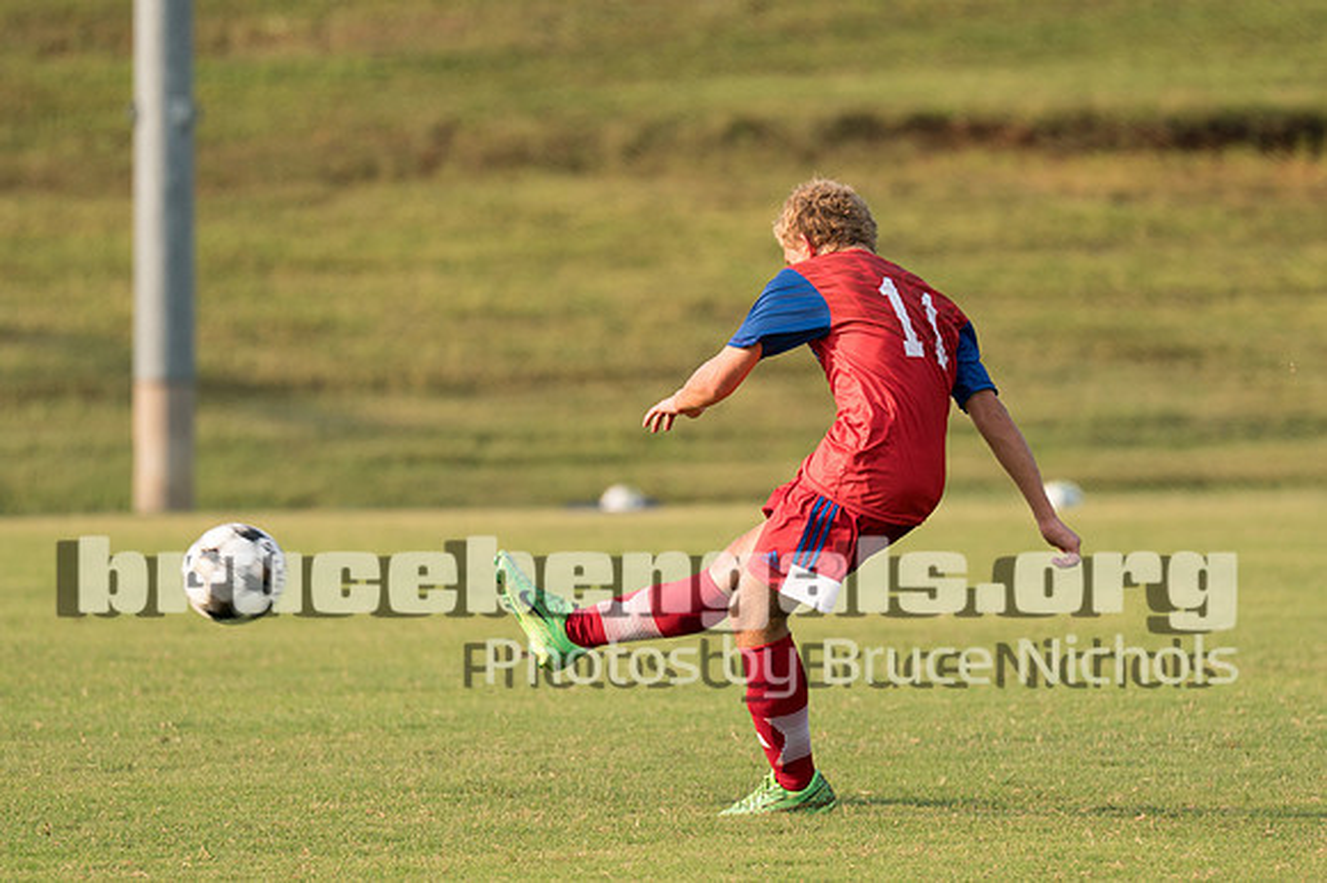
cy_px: 398
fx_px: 14625
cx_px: 869
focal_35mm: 397
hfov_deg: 5.2
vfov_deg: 3.5
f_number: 2.8
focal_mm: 200
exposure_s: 1/1250
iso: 160
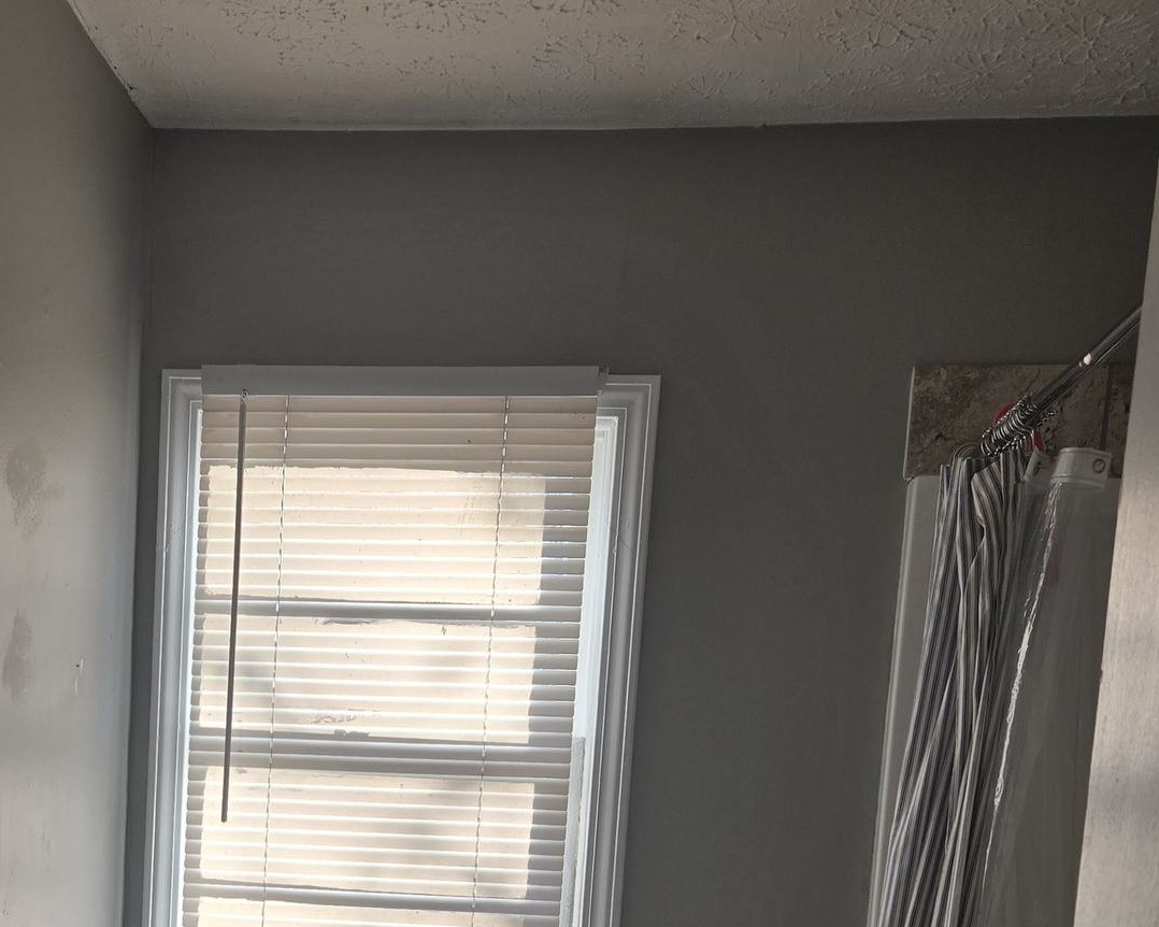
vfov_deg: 29.1
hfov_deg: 38.1
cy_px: 962
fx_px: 1646
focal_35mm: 48
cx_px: 345
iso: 25
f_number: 1.8
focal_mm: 5.4
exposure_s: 1/179
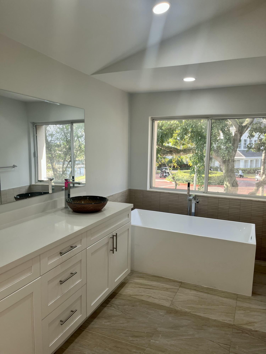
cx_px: 133
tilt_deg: -6.8
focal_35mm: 26
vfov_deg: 67.3
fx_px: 266
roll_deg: -0.4
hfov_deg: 53.1
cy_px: 177
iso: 40
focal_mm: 5.1
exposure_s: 1/122
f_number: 1.6
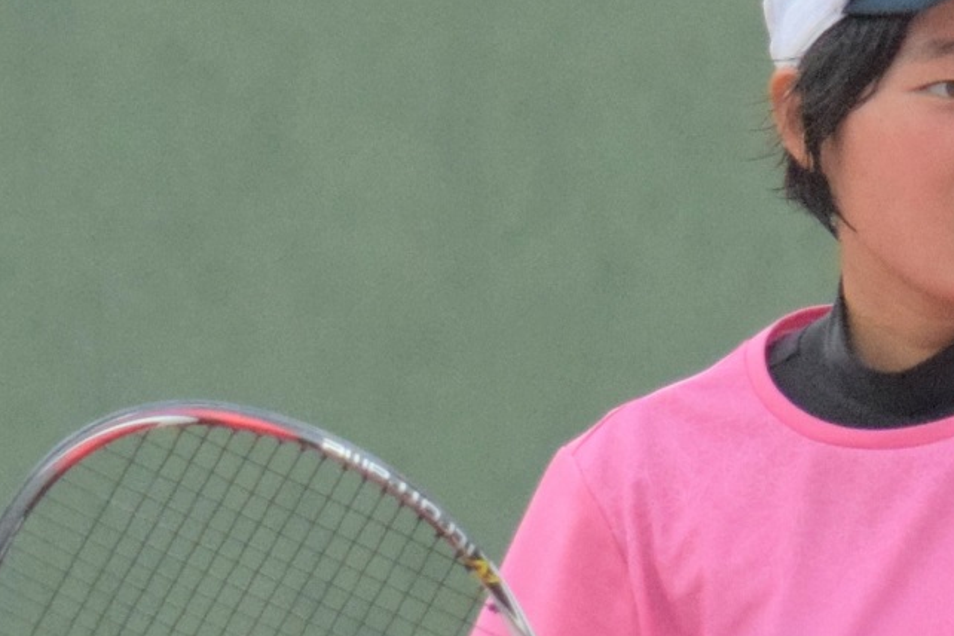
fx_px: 14362
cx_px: 1415
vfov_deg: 2.5
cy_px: 713
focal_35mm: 542
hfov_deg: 3.8
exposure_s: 1/2000
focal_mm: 116
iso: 2500
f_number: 4.8
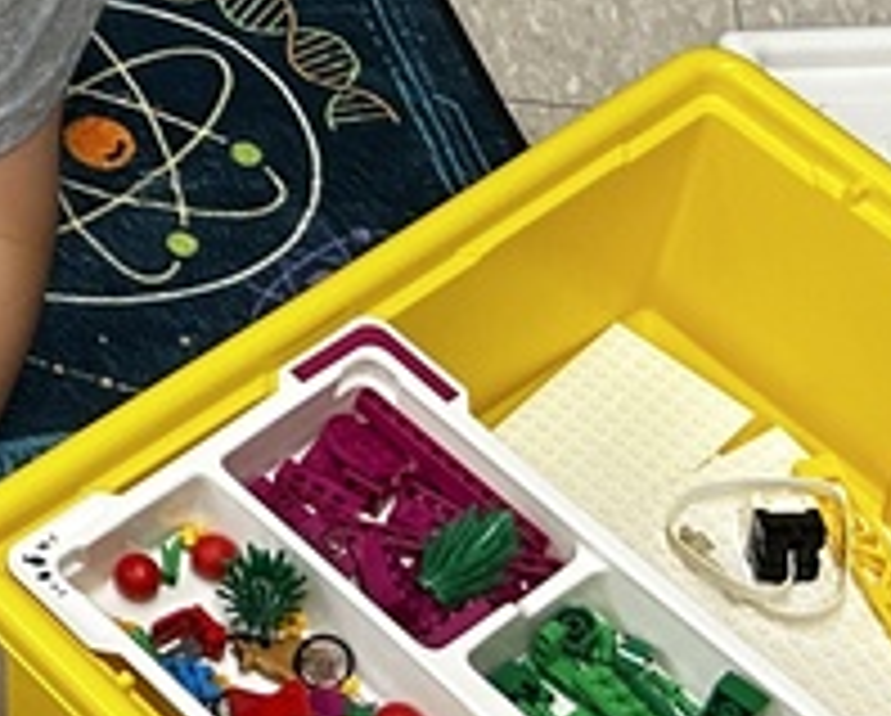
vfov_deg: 11.4
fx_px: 3460
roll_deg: +5.0
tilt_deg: -41.4
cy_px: -270
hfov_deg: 12.9
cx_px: -846
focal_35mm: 131
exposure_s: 1/62
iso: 125
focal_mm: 5.7
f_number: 1.5
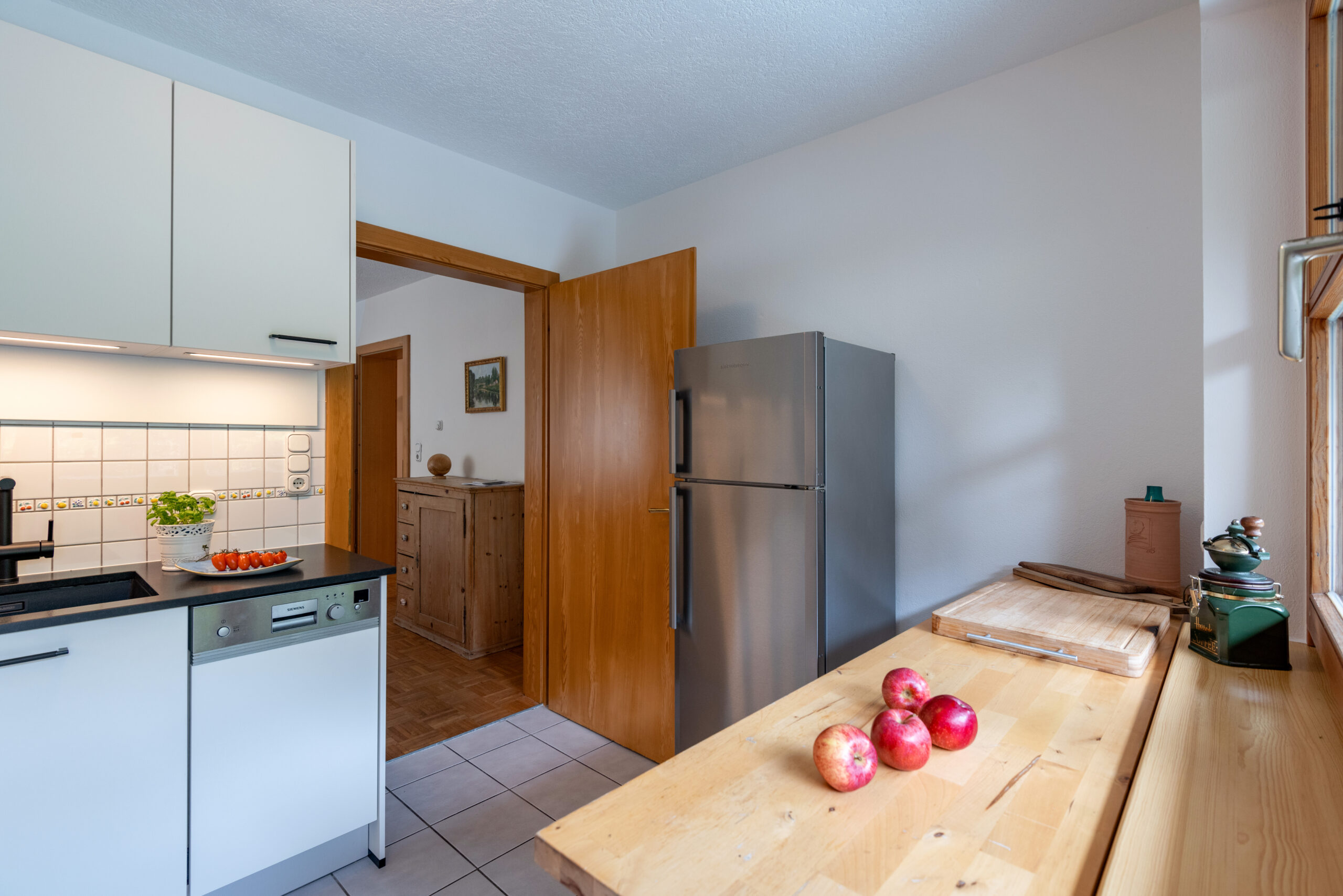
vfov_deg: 73.8
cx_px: 672
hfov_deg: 96.7
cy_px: 448
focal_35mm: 16
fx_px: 597
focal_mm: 16
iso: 320
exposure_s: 1/15
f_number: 8
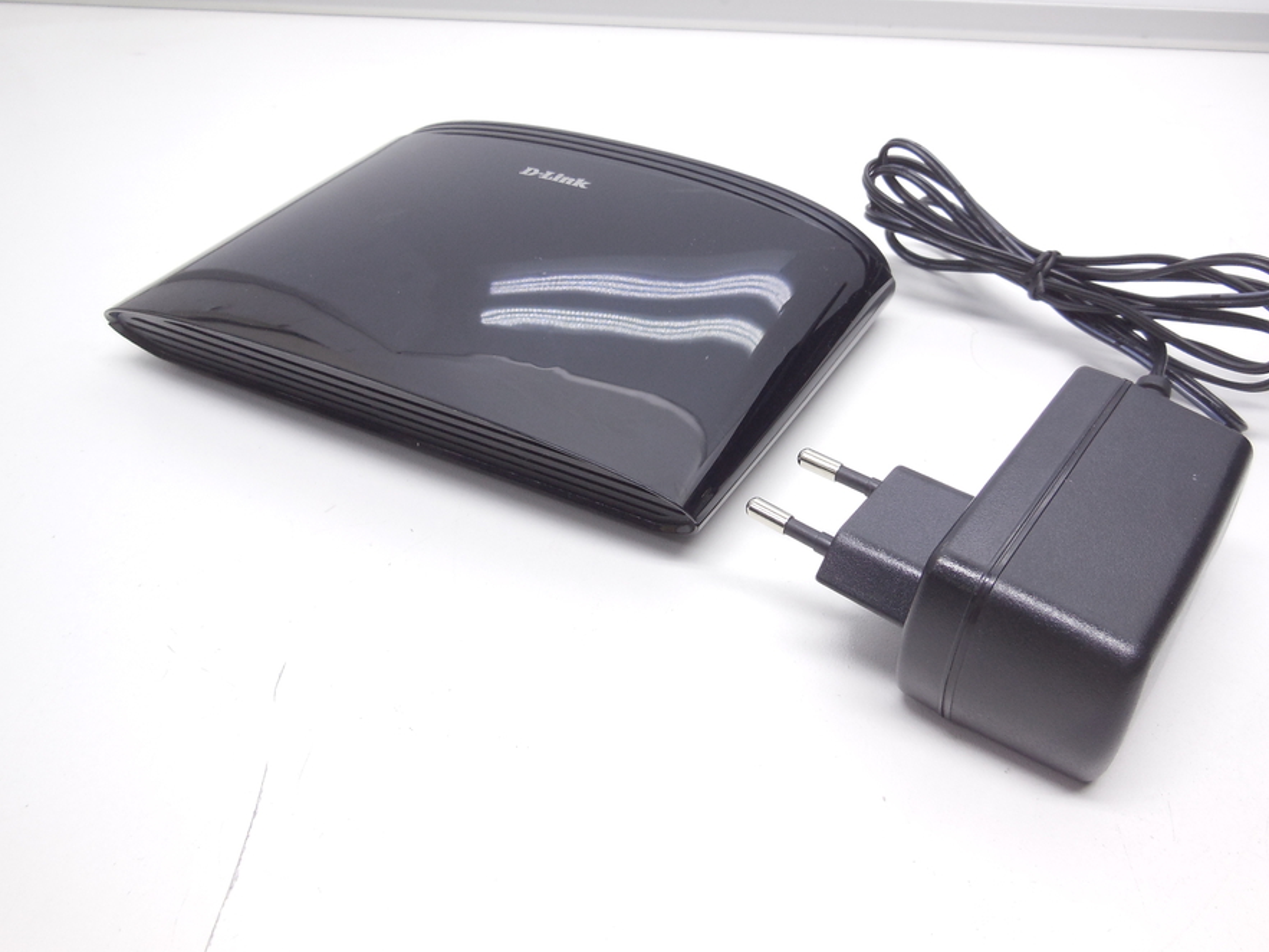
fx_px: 1063
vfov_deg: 48.1
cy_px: 416
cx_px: 727
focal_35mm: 29
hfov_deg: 61.4
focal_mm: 4.5
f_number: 3.1
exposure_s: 1/80
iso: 125
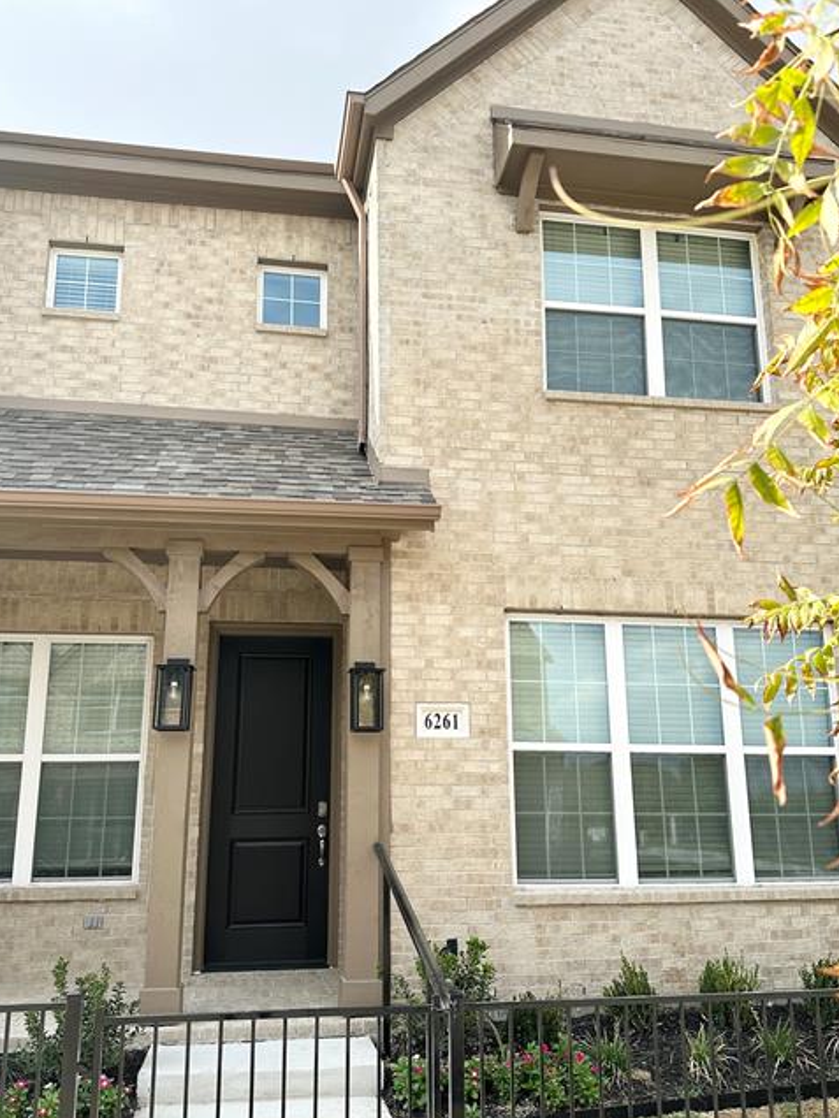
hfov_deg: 48.2
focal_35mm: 29
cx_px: 422
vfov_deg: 61.6
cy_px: 589
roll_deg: -1.1
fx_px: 937
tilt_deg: +14.1
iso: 80
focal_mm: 6.86
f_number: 1.78
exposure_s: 1/2732
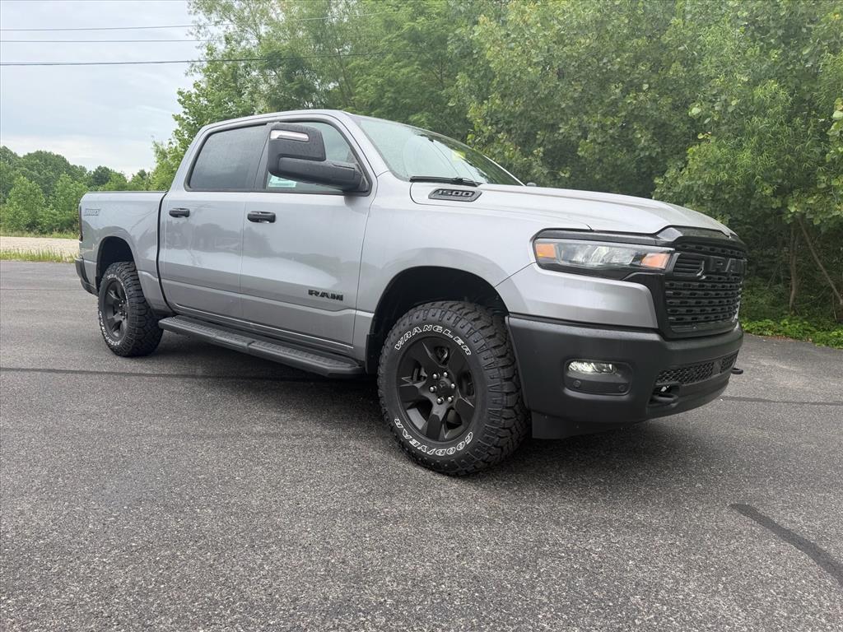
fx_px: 584
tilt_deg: -8.9
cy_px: 316
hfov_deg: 71.6
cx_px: 422
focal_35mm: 24
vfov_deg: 56.8
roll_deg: -3.6
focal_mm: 6.76
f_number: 1.78
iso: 80
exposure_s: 1/1156
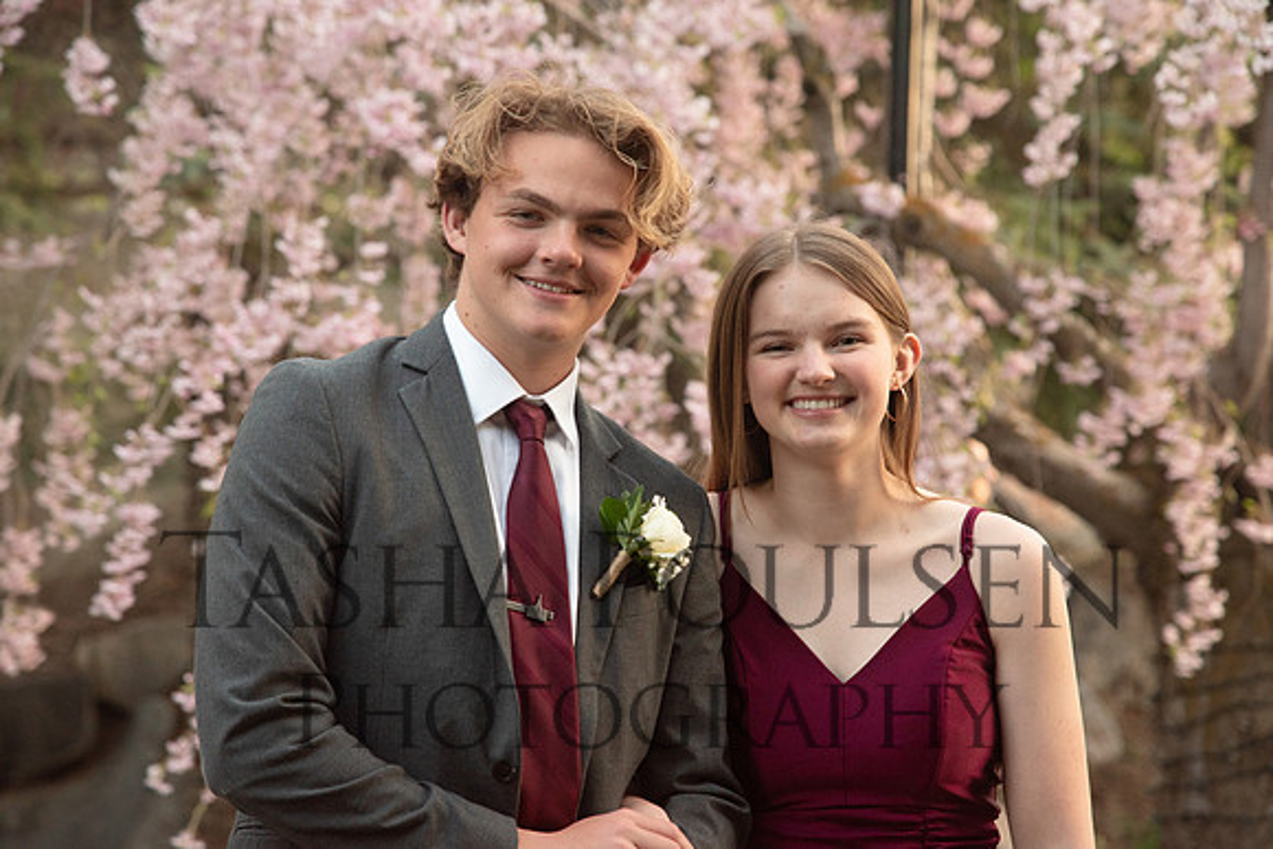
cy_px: 424
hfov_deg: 17.1
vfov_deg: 11.4
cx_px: 636
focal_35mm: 120
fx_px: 4244
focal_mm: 120
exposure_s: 1/125
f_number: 5.6
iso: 800
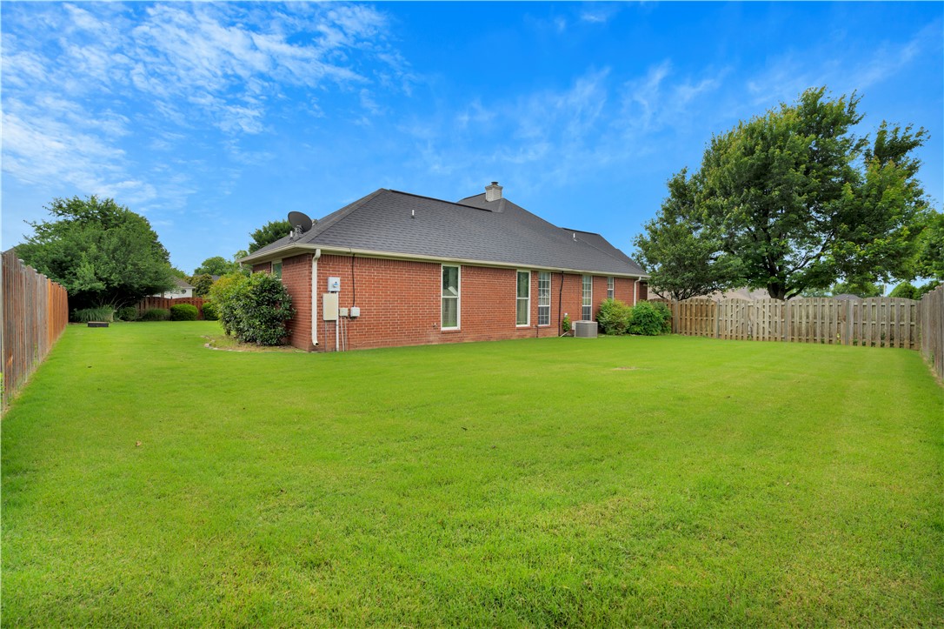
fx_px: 419
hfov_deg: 96.8
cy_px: 314
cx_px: 472
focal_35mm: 16
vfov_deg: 73.7
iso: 80
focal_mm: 16
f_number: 7.1
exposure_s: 1/30
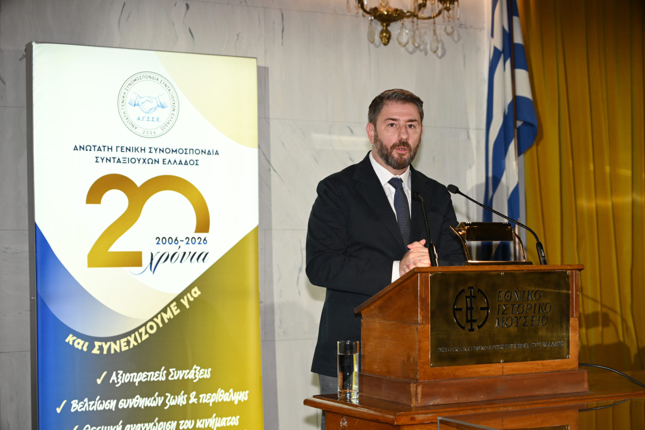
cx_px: 322
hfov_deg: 28.9
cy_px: 215
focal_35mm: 70
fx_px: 1253
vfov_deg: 19.4
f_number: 3.5
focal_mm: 70
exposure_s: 1/200
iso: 400
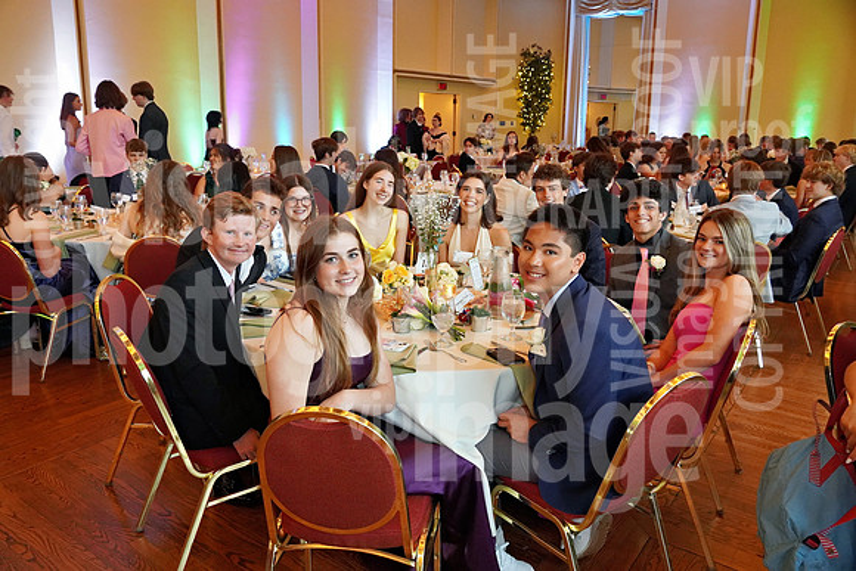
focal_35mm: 32
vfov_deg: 41.7
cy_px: 286
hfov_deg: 59.5
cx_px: 428
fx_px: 749
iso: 3200
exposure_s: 1/50
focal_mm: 21
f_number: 5.6
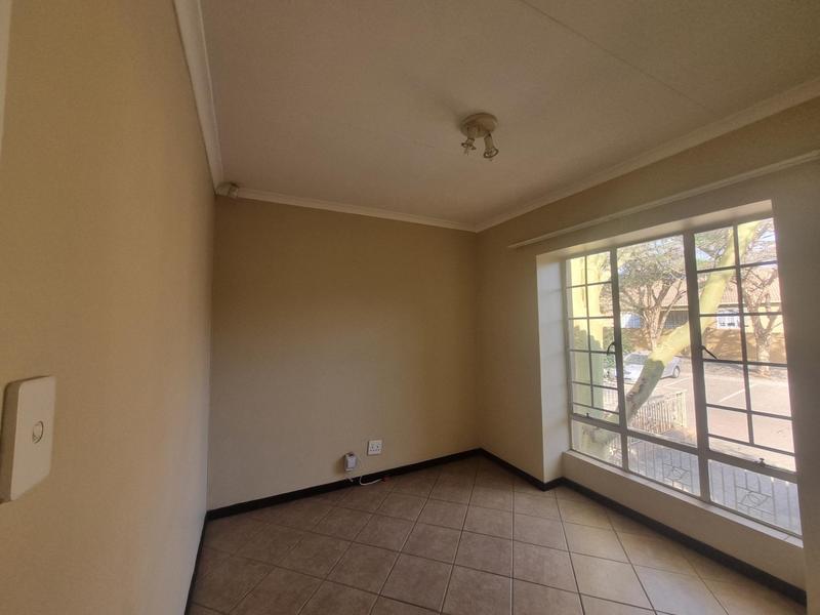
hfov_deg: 106.2
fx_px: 308
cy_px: 308
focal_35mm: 13
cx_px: 410
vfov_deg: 89.9
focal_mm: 1.74
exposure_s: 1/100
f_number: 2.2
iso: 80
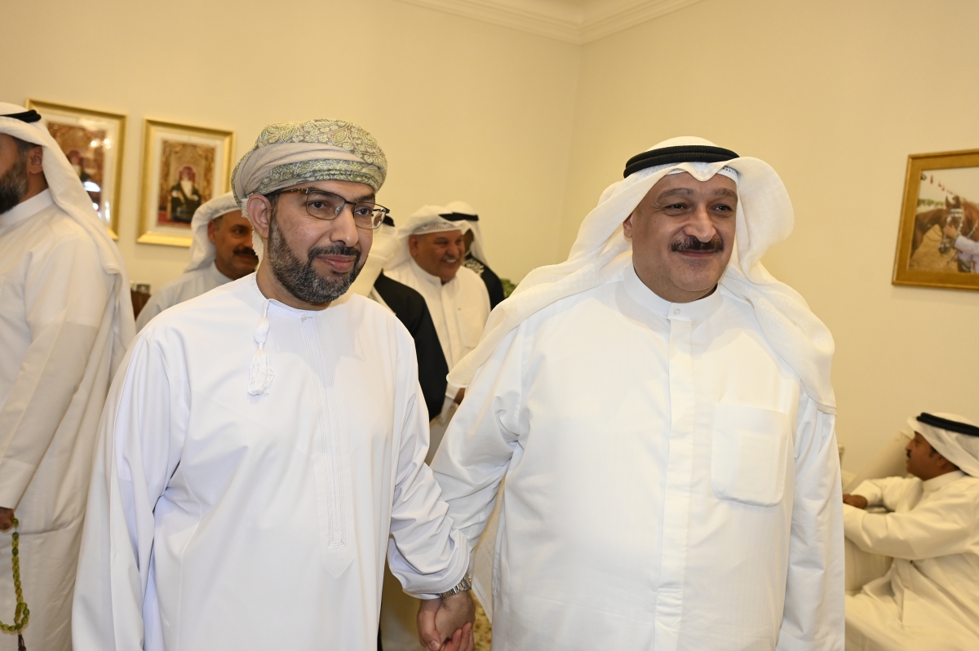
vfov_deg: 42.3
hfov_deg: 60.3
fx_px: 842
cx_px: 490
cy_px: 326
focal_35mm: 31
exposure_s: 1/200
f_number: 4
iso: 2500
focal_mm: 31
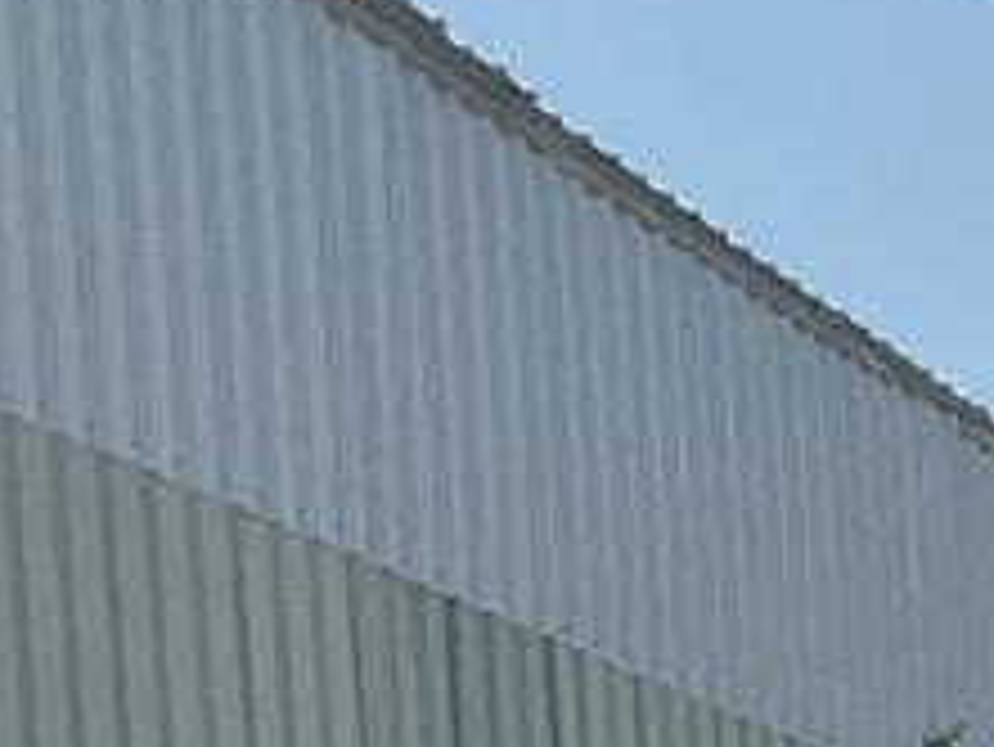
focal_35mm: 210
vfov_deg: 6.6
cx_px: 3081
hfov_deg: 8.0
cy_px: 1984
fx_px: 6033
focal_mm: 3
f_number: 1.8
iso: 16
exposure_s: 1/3534
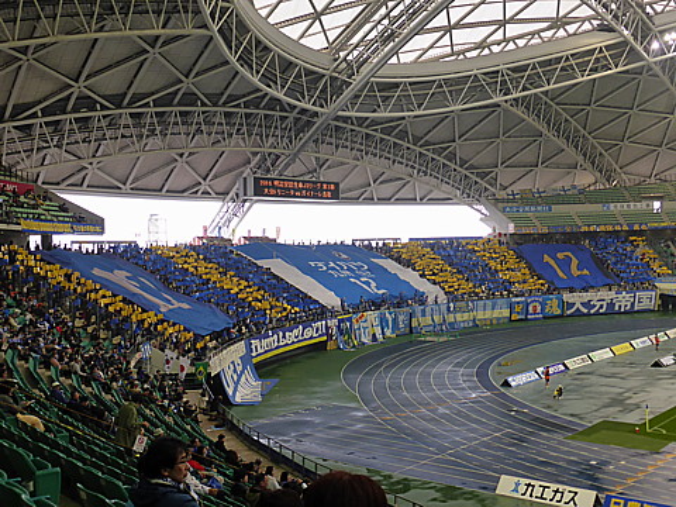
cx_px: 338
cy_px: 254
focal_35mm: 39
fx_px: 762
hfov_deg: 47.9
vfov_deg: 36.8
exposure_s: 1/60
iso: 250
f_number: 3.9
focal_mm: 6.9
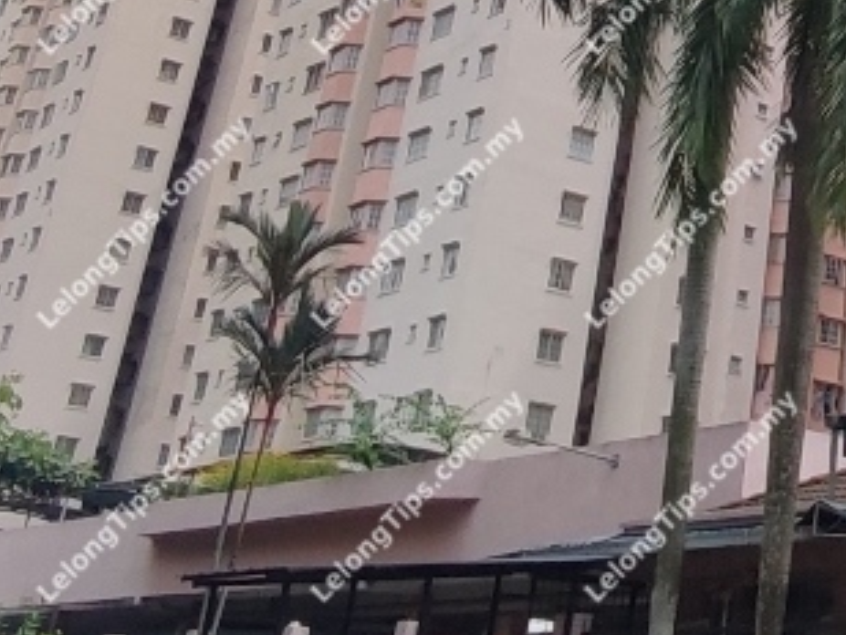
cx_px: 877
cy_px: -287
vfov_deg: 20.1
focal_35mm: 64
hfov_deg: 28.1
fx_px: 1565
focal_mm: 1.65
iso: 50
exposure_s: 1/2150
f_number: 2.2
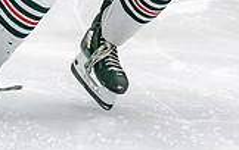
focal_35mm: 393
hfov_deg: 5.3
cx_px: 149
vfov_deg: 3.3
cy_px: -123
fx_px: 2565
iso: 3200
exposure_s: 1/1250
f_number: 2.8
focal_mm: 105
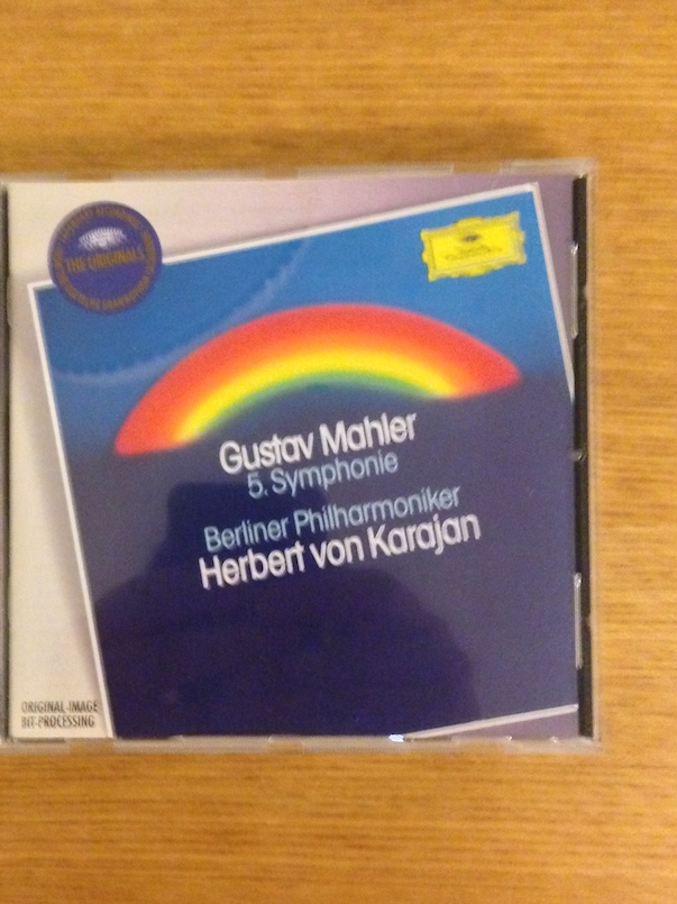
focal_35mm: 42
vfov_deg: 44.8
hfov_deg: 34.2
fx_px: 1096
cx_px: 267
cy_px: 474
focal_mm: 4.12
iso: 800
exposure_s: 1/17
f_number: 2.4
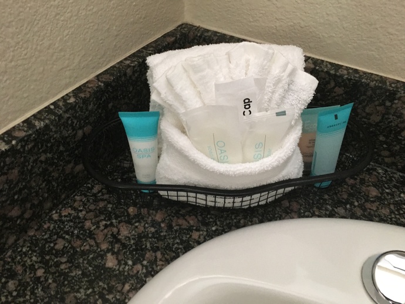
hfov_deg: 61.6
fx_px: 339
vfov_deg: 48.3
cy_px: 152
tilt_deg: -44.5
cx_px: 202
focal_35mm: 29
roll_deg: +0.5
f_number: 2.2
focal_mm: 4.15
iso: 80
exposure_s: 1/4
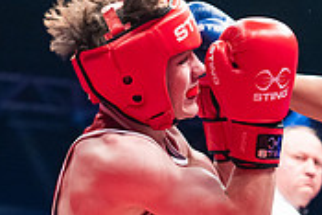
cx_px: 427
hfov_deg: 12.0
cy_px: 291
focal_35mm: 166
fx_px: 1486
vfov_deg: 8.2
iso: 3200
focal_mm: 50
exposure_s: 1/1000
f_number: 2.5
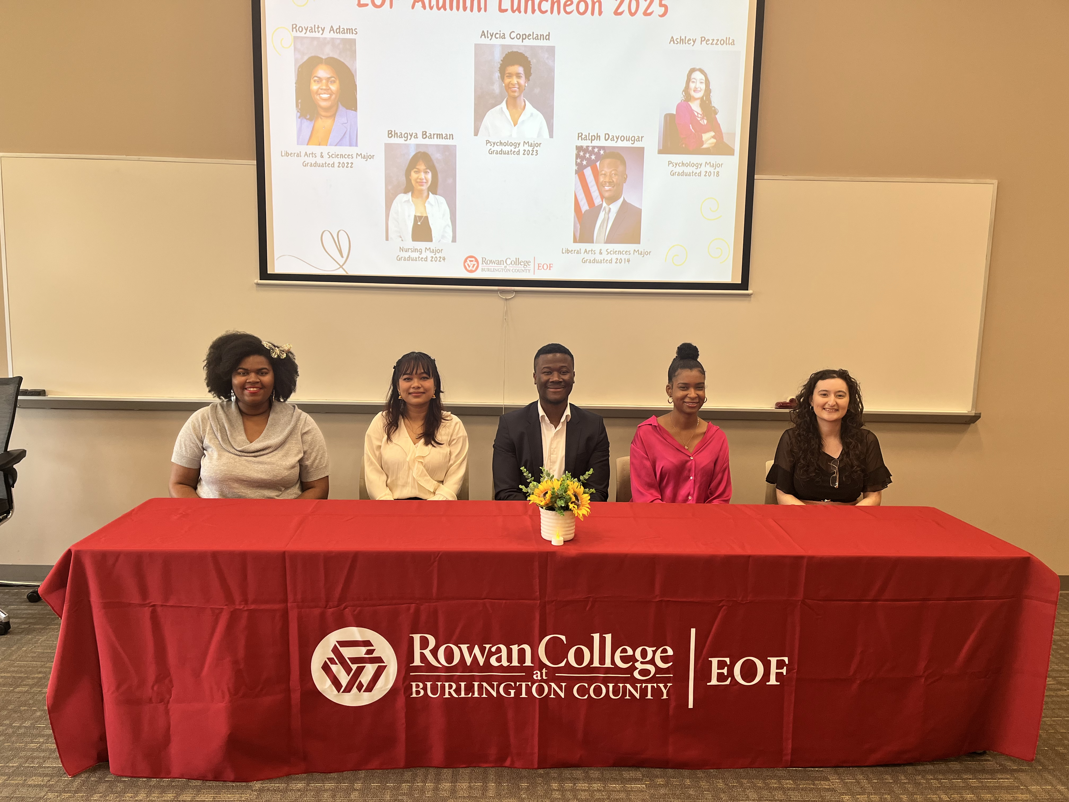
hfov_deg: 67.3
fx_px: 803
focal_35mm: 26
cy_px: 401
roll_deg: -1.3
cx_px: 534
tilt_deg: -9.3
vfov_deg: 53.1
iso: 80
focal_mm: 5.1
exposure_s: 1/120
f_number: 1.6
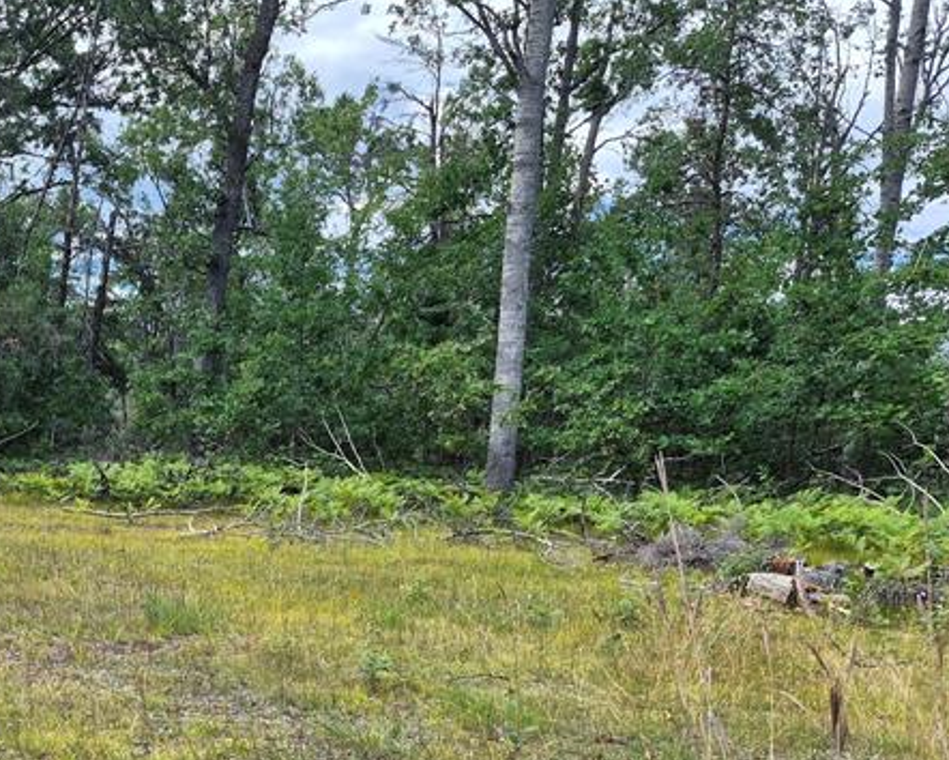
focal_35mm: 52
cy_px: 702
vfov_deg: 27.9
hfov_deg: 33.5
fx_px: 1461
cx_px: 41
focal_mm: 5.4
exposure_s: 1/646
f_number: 1.8
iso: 25
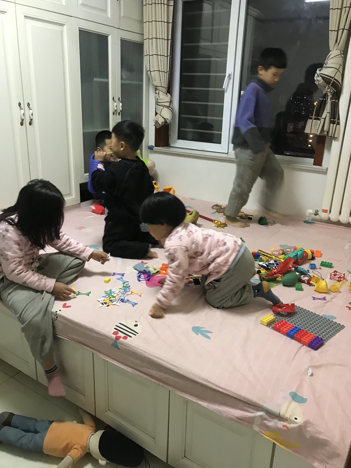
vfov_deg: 63.4
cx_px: 176
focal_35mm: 28
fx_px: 379
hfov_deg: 49.7
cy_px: 234
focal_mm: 3.99
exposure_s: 1/11
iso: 100
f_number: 1.8
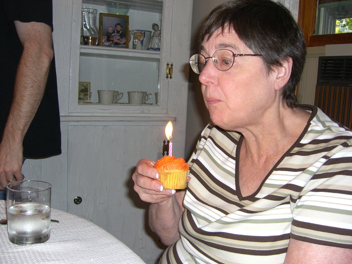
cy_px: 132
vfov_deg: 37.7
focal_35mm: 38
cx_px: 176
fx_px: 386
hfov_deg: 49.0
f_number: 2.8
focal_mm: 7.9
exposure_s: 1/60
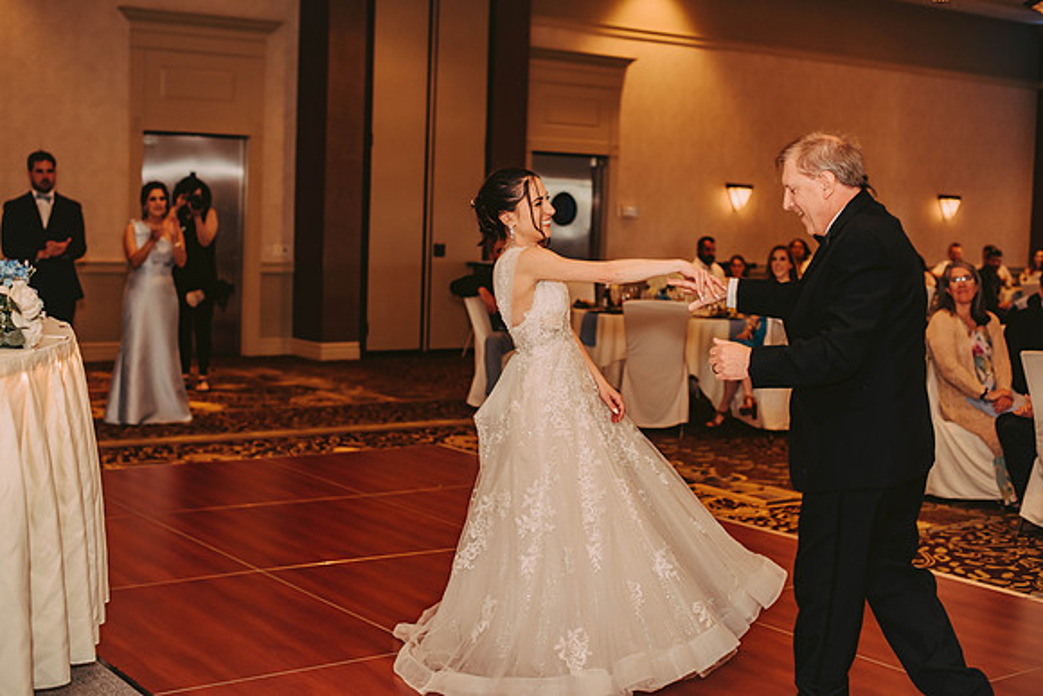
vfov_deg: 27.0
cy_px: 348
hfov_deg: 39.6
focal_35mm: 50
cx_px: 522
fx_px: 1449
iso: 800
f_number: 2.5
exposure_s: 1/125
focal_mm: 50
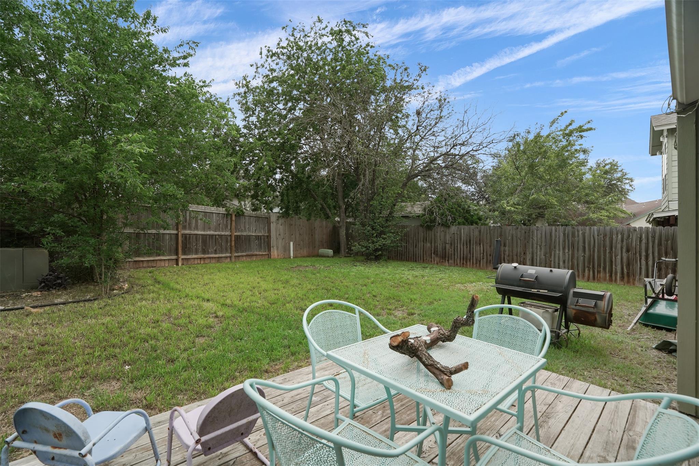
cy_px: 233
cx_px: 350
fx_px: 311
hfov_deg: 96.7
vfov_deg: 73.7
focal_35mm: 16
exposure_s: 1/1600
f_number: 5.6
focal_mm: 16
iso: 640
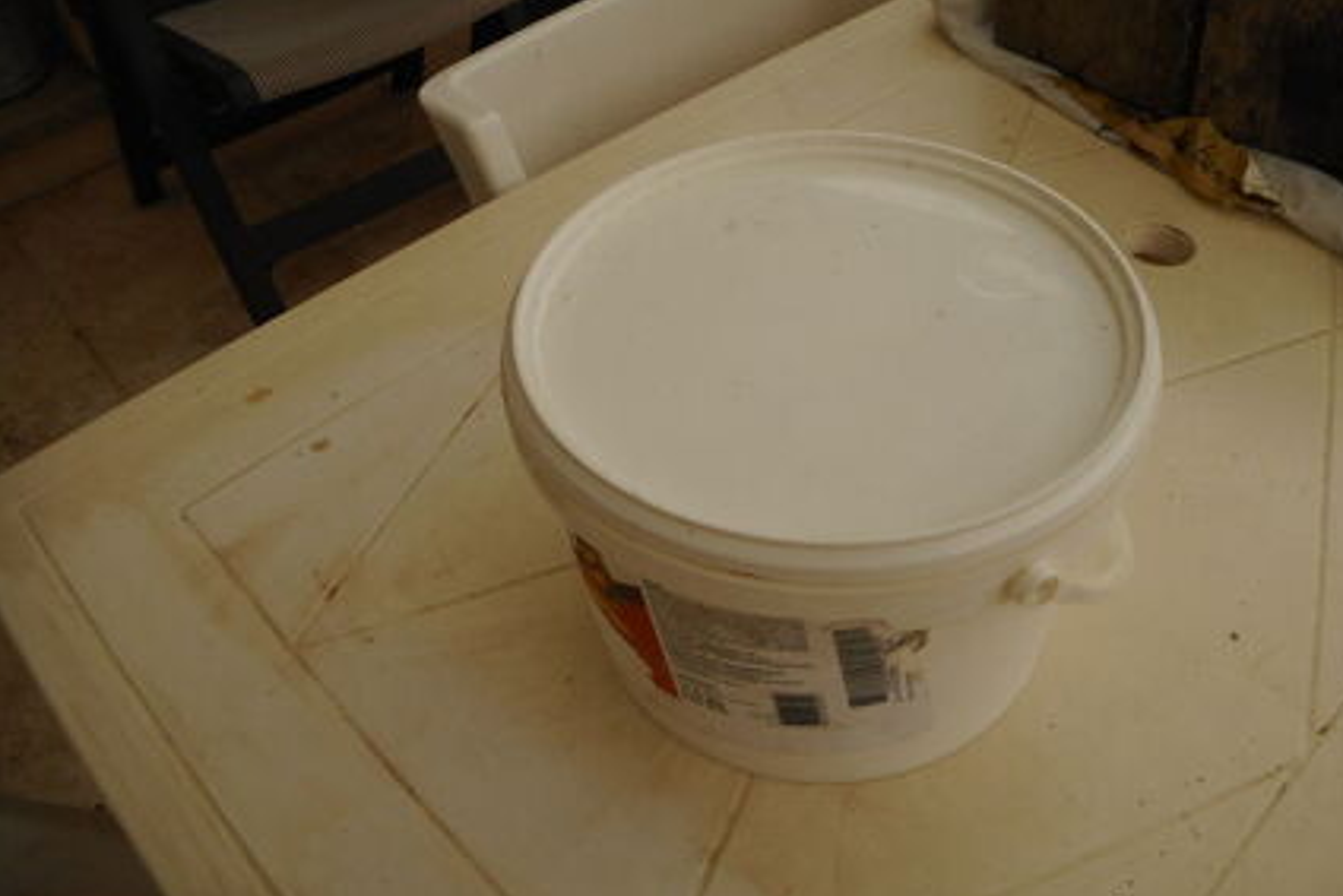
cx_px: 754
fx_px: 1493
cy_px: 440
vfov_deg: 33.4
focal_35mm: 40
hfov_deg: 48.3
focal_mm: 6
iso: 80
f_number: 4.2
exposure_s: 1/250
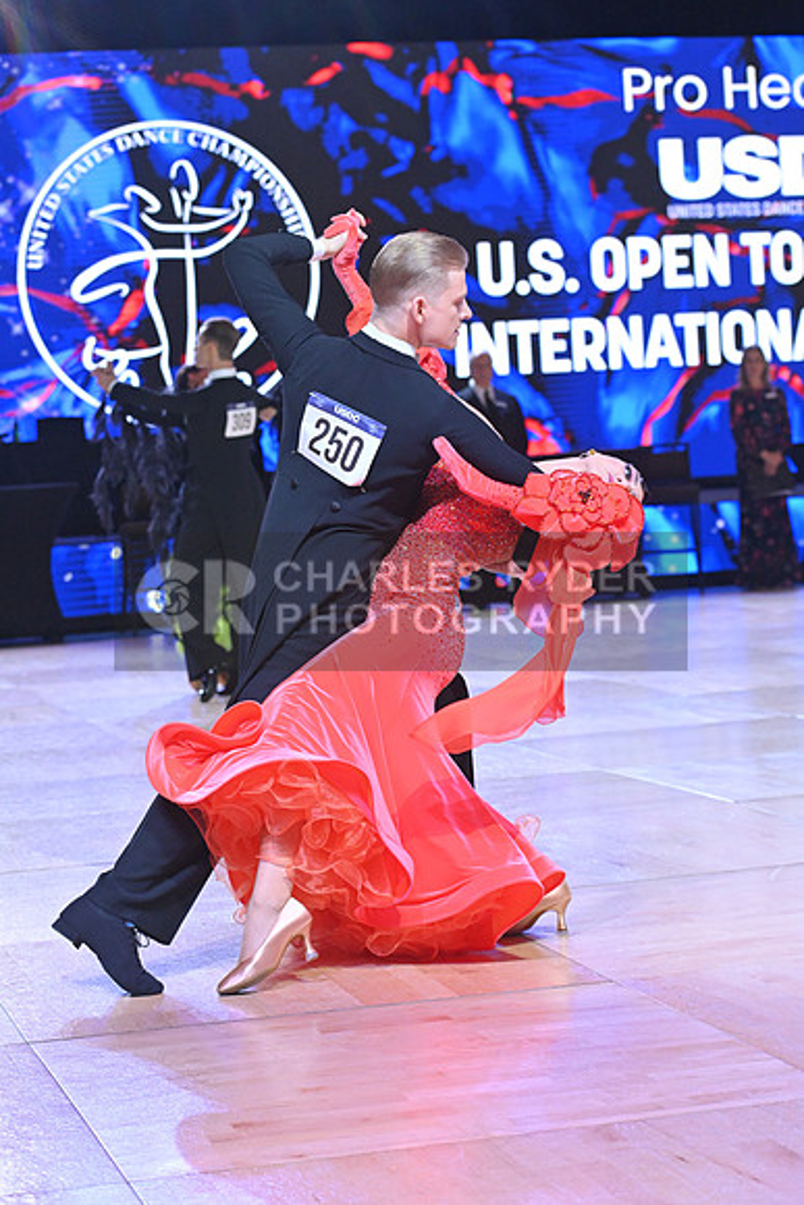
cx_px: 402
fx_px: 2846
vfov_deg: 23.9
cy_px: 602
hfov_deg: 16.1
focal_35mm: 85
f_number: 5.6
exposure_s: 1/400
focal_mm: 85
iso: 4000
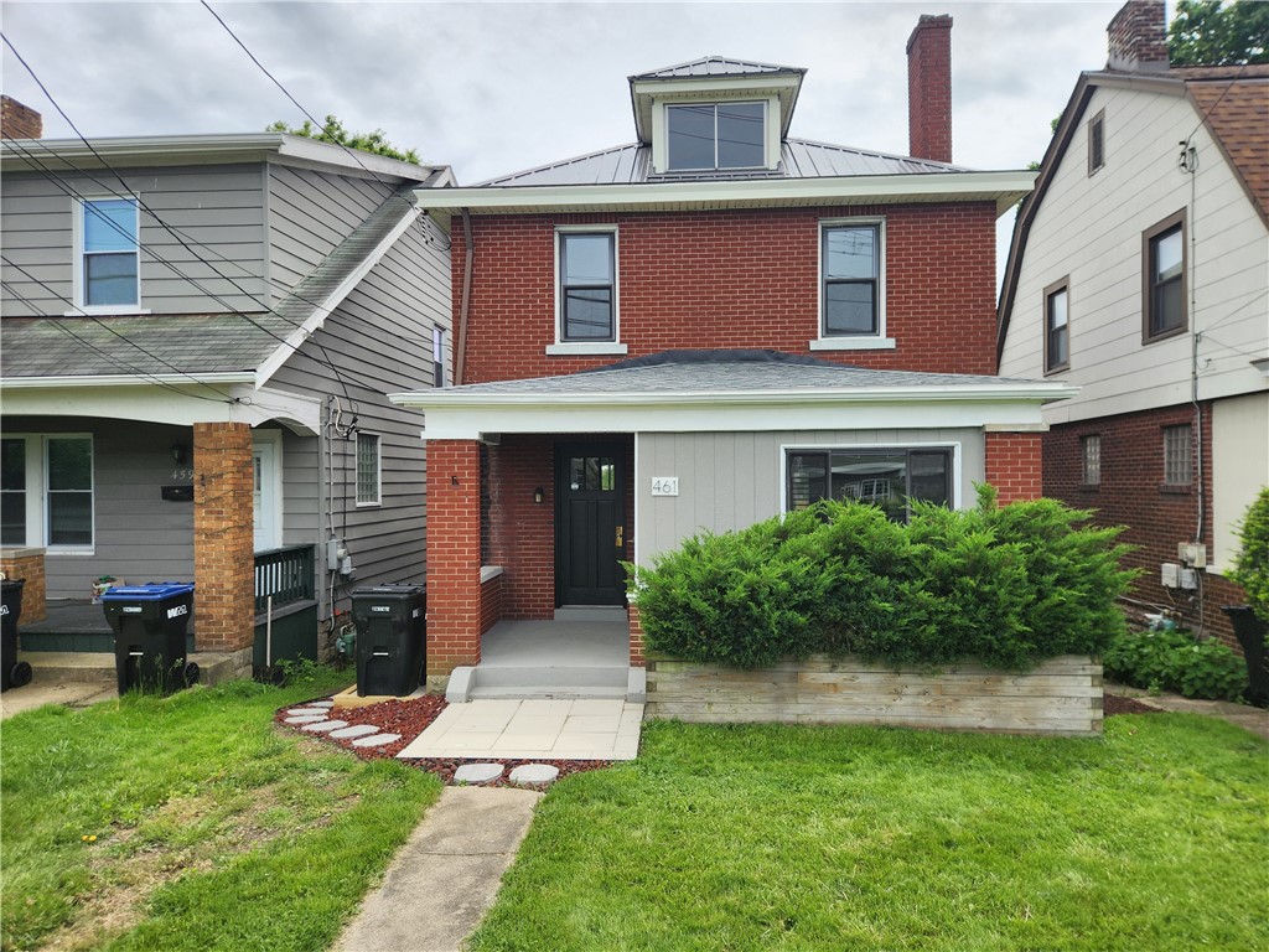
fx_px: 843
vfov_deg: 58.9
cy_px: 476
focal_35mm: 23
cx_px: 634
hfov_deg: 73.9
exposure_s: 1/1402
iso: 20
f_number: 1.8
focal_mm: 5.4
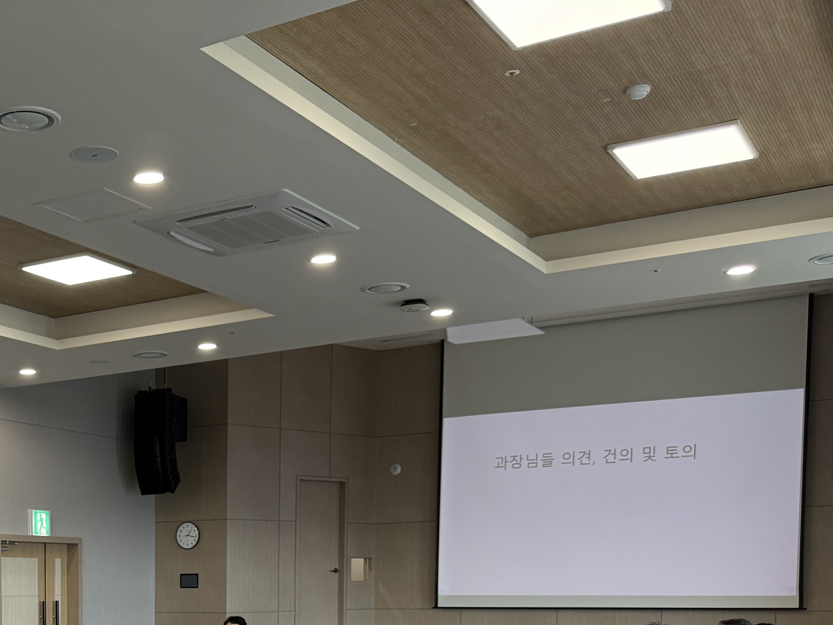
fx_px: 1227
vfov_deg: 26.6
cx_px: 61
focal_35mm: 51
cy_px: 662
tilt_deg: -3.6
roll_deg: +0.3
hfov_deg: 35.0
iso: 160
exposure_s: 1/120
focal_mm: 6.76
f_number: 1.78
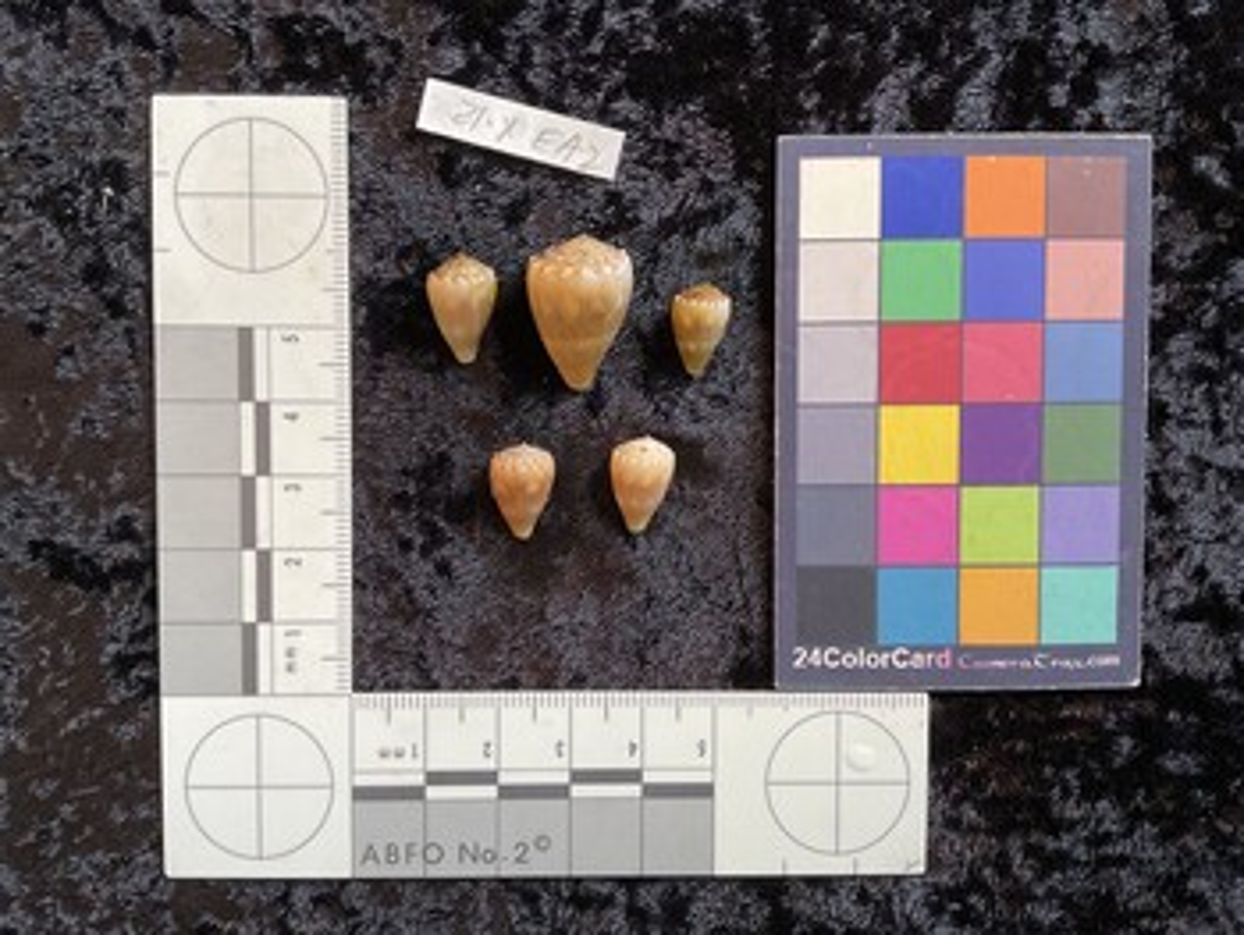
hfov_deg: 61.6
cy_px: 468
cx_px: 622
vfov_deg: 48.3
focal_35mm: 29
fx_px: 1043
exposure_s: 1/100
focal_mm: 3
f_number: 1.8
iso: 64
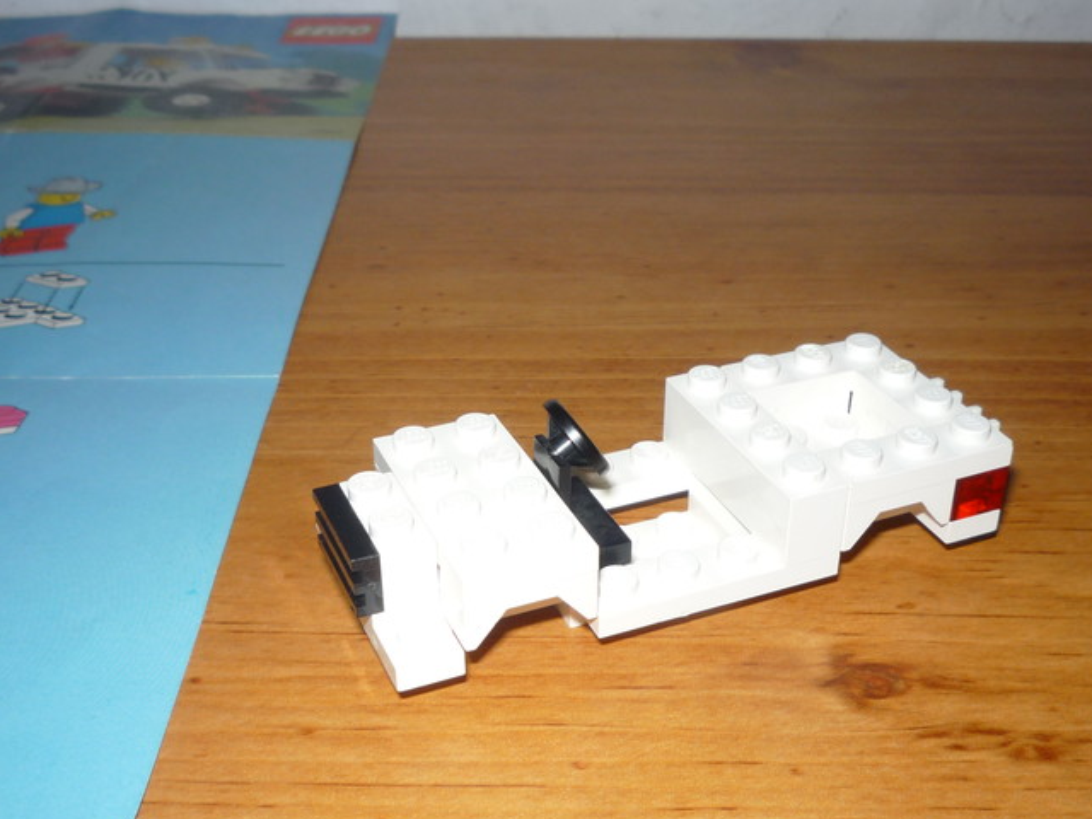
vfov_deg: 31.9
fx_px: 1420
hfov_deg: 42.1
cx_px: 575
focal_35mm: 45
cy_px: 559
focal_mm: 5.2
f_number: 4
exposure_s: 1/30
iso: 100
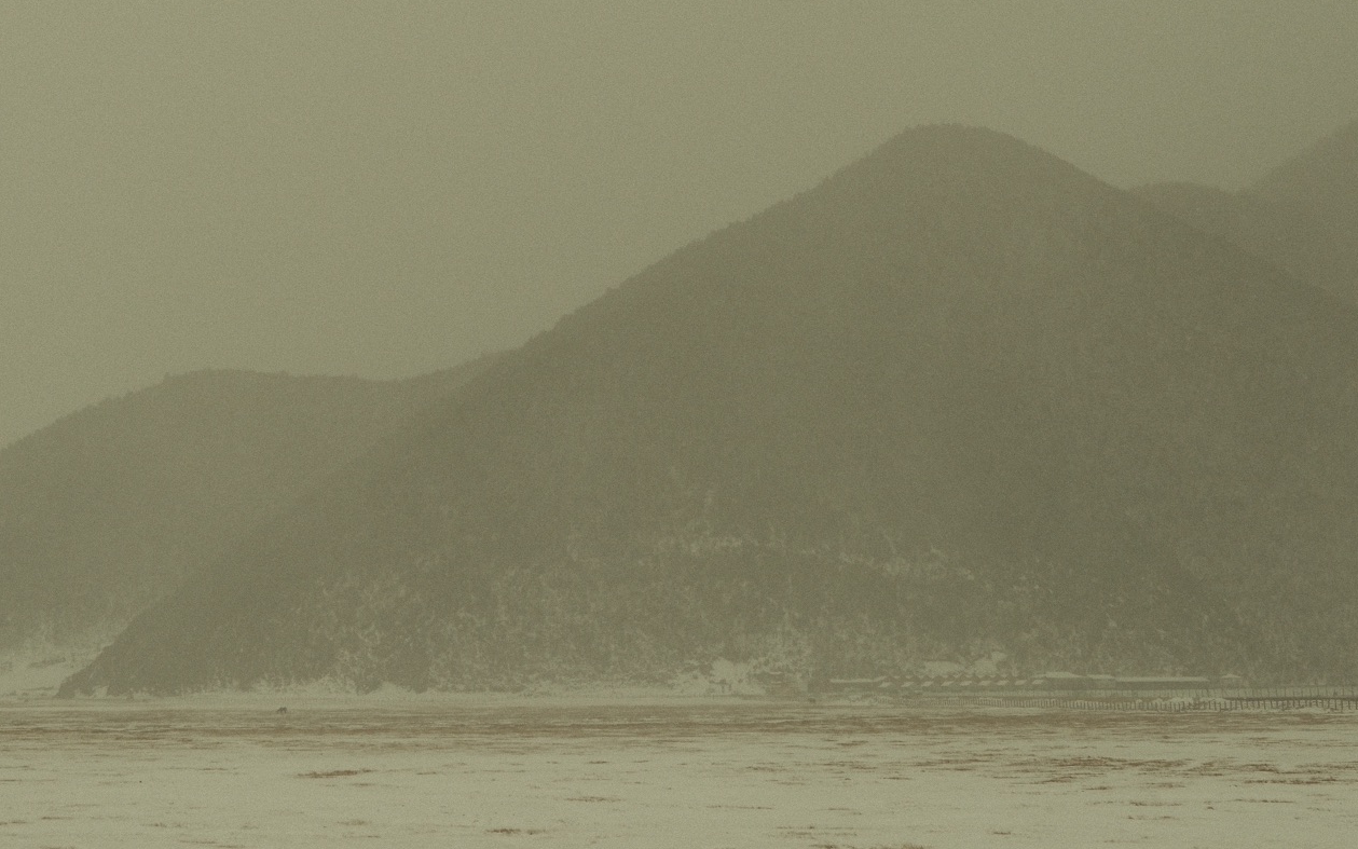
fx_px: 2517
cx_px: 517
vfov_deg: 18.9
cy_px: 160
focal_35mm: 68
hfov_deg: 30.1
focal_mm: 23
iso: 500
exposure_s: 1/3000
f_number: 7.1
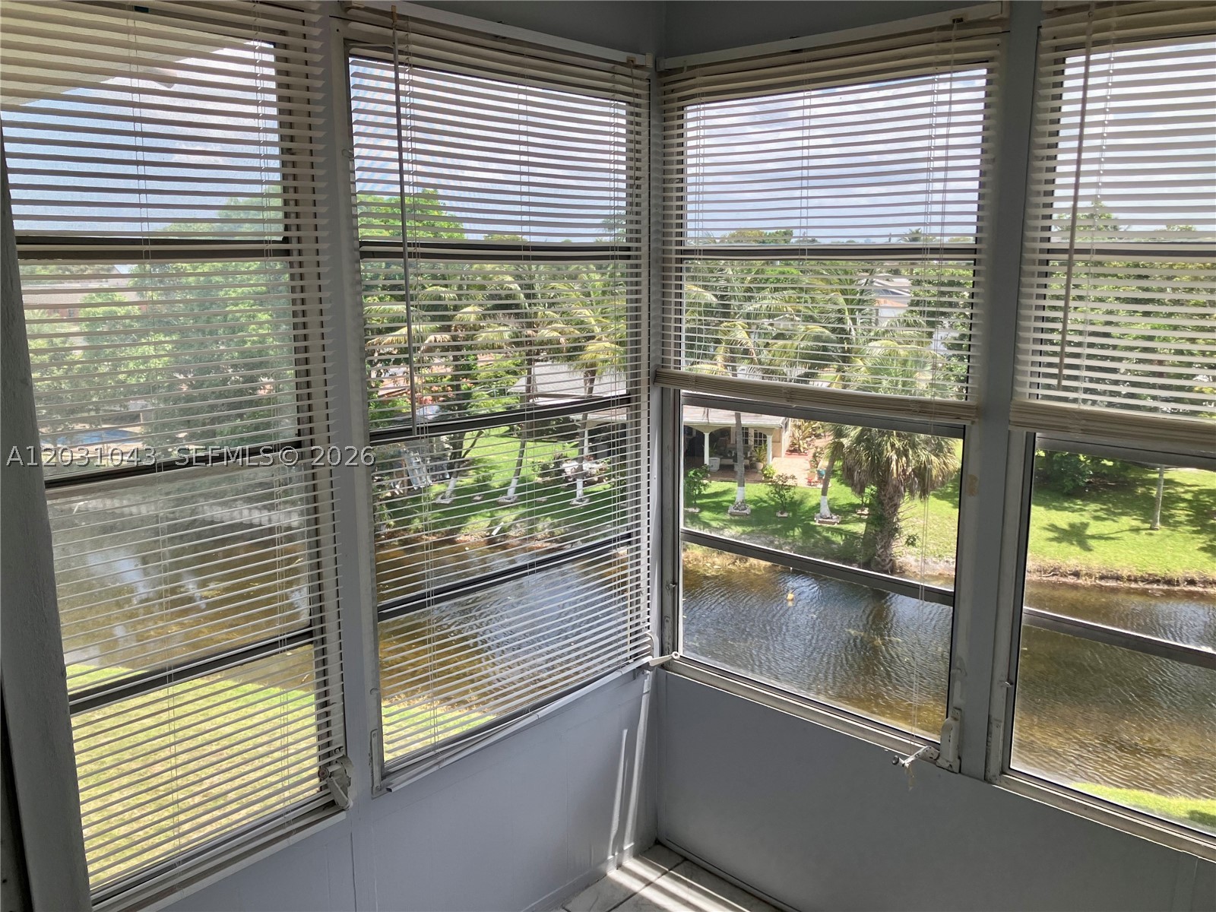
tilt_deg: -9.6
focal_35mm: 28
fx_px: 984
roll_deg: +0.4
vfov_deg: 49.7
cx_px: 608
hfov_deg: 63.4
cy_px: 456
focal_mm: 3.99
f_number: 1.8
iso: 32
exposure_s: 1/496
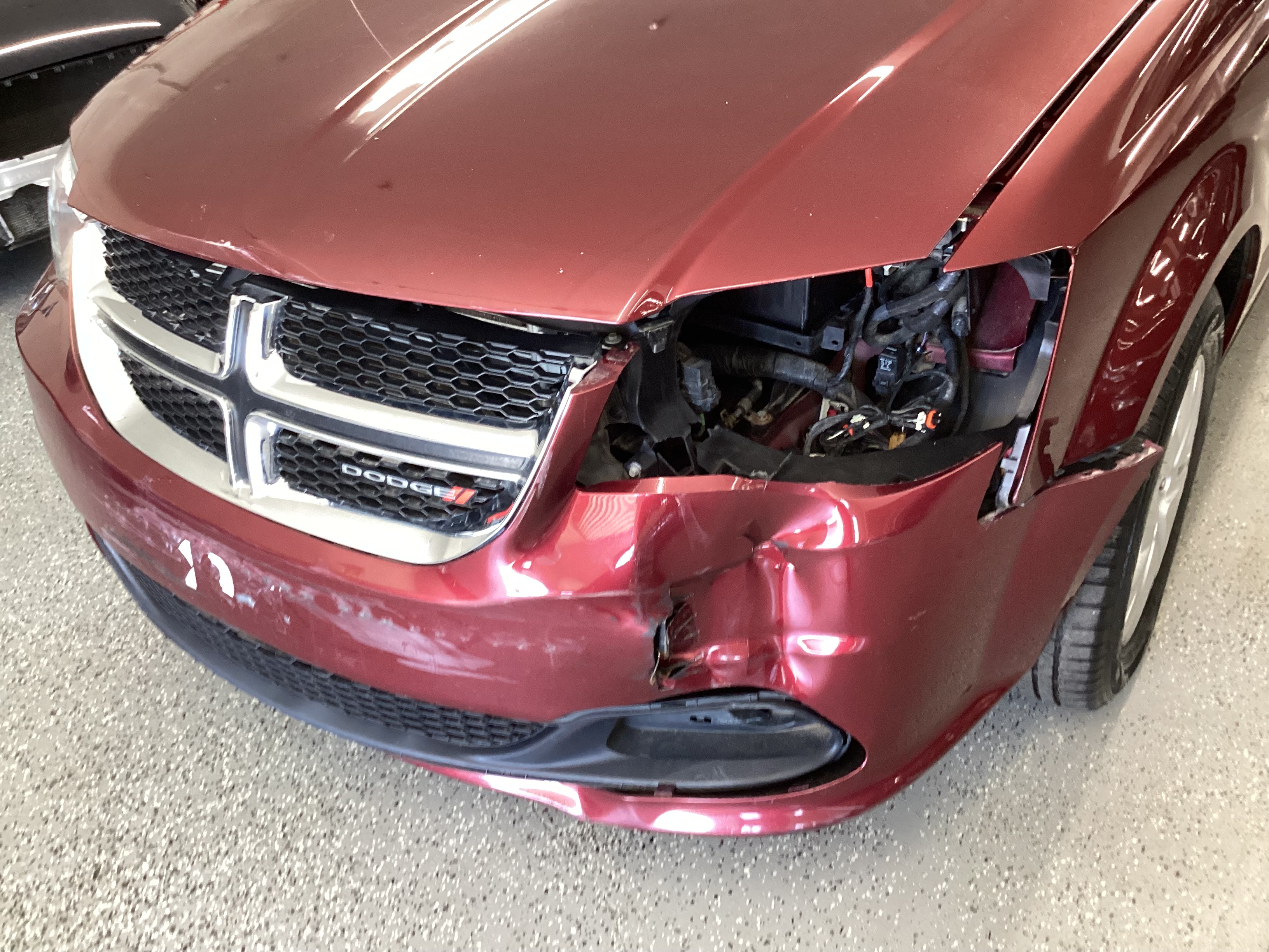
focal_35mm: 31
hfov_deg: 58.4
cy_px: 476
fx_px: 1136
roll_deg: +5.2
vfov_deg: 45.4
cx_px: 634
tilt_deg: -33.9
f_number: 2.4
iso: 200
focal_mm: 3.3
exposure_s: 1/50
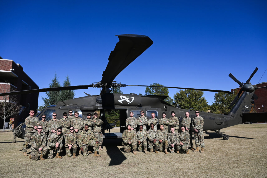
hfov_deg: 73.8
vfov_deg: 53.1
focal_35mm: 24
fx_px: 178
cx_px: 134
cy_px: 89
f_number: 6.3
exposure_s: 1/3200
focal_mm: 24
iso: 400
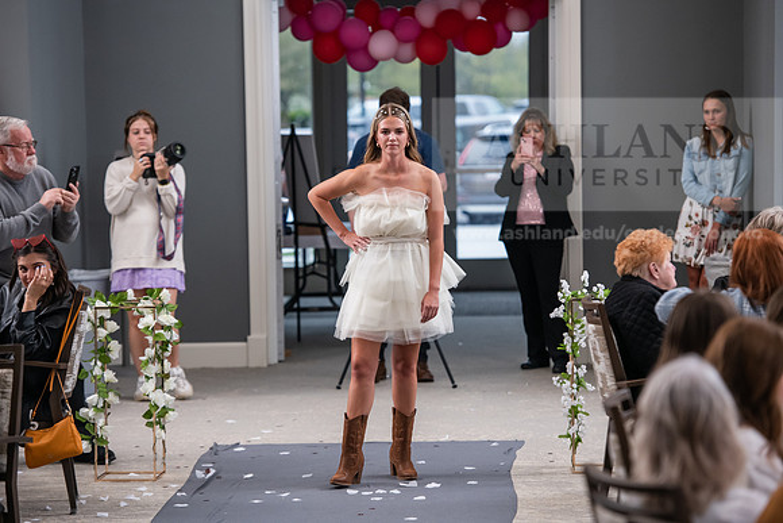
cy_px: 262
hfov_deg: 13.7
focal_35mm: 150
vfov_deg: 9.2
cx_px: 392
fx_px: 3263
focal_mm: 150
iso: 1600
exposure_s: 1/200
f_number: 3.5
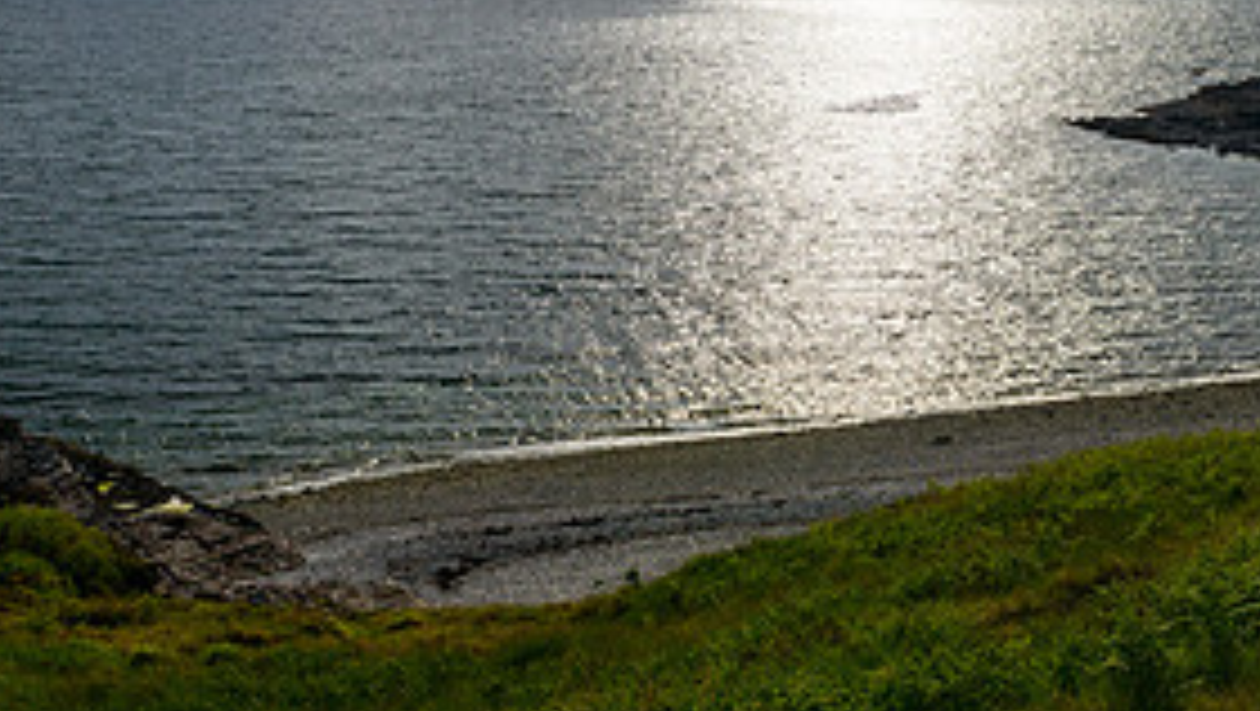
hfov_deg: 39.5
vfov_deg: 22.0
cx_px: 806
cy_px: -47
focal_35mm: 52
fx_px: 1739
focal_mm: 24
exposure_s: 1/1000
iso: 100
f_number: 7.1
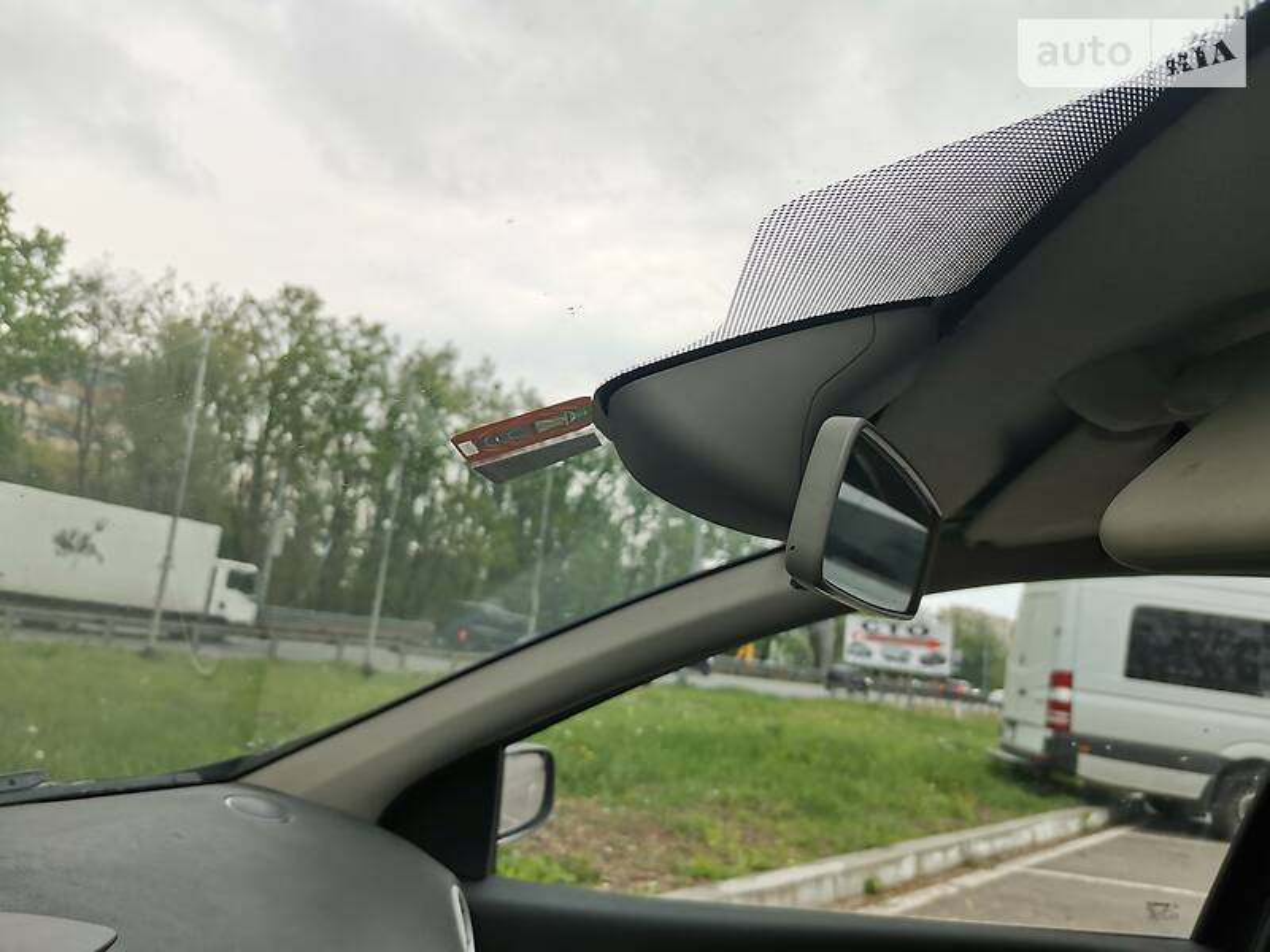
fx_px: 954
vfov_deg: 53.1
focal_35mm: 26
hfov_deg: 67.3
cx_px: 635
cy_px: 476
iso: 50
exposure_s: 1/189
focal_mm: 4.8
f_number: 1.8
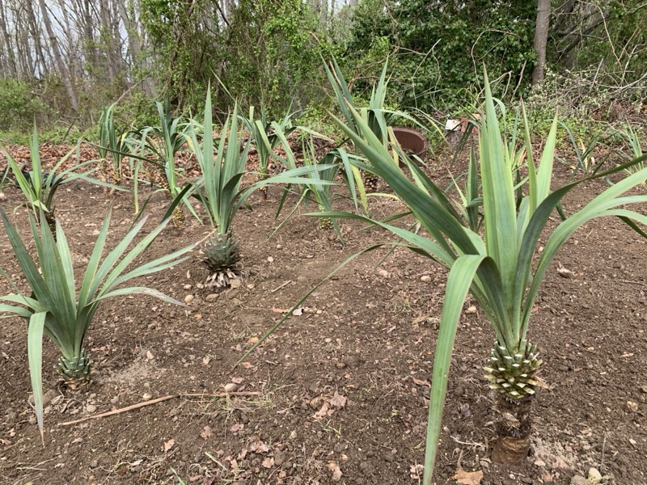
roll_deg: +1.8
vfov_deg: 53.1
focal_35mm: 26
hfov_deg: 67.3
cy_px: 242
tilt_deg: -13.5
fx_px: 486
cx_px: 324
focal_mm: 4.25
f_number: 1.8
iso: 25
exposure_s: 1/381
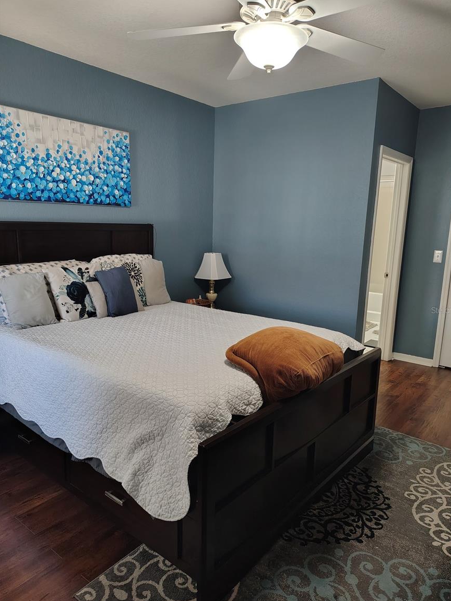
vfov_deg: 69.4
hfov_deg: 54.9
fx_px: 434
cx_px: 233
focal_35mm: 25
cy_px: 310
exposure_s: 1/60
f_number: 1.8
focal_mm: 5.56
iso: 1281
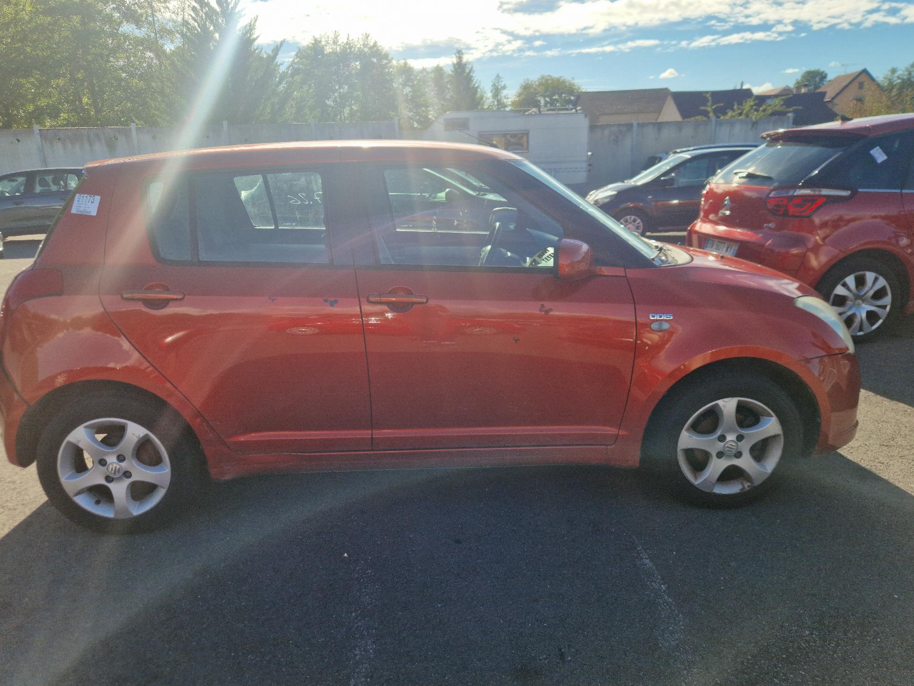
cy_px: 355
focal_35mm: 24
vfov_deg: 56.8
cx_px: 448
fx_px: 634
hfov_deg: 71.6
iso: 50
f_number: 1.8
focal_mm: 5.4
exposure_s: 1/1250
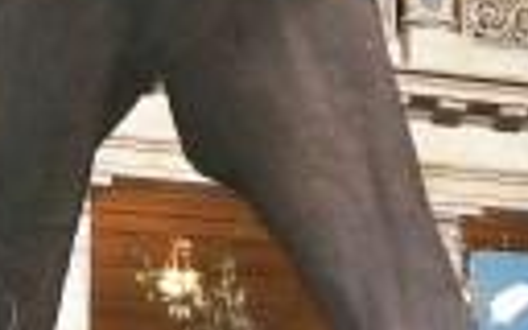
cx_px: 334
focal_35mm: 126
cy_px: -95
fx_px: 1813
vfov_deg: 10.2
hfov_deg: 16.5
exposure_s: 1/60
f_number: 2.7
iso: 125
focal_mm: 5.6
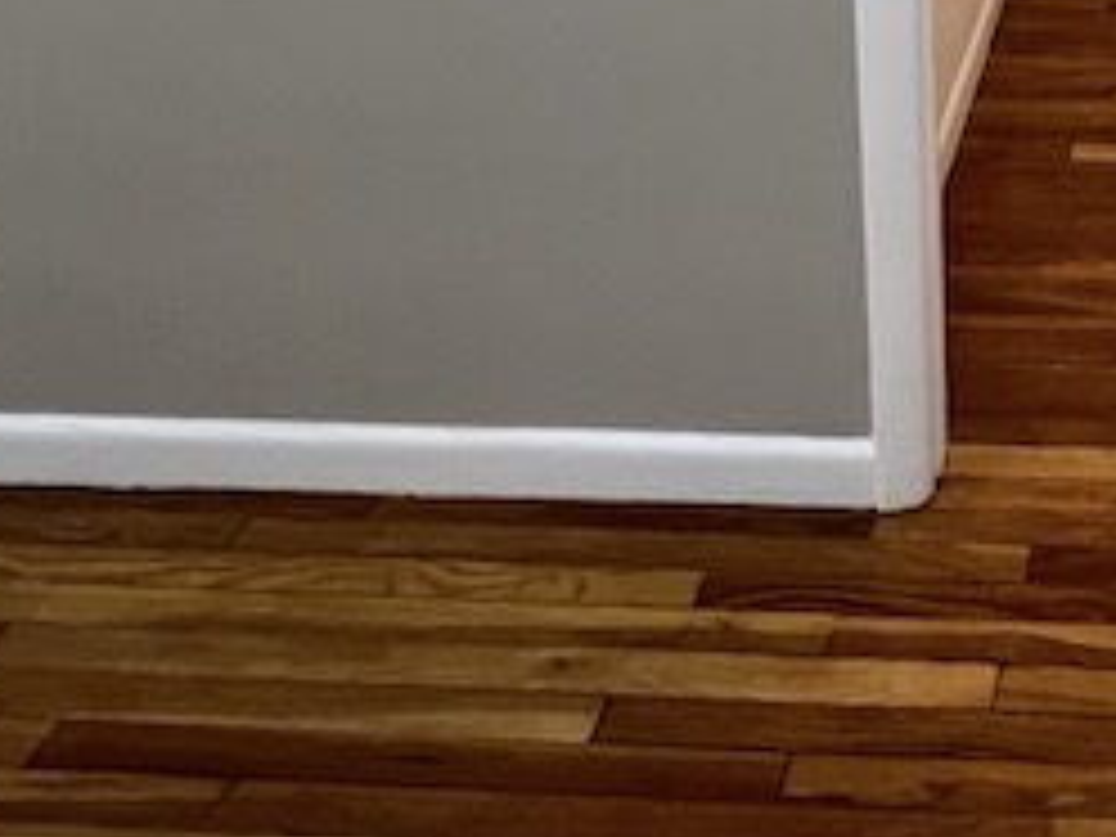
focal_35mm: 42
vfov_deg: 27.6
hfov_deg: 38.8
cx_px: 1156
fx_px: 1354
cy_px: -297
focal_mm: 1.57
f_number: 1.8
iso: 200
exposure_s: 1/120
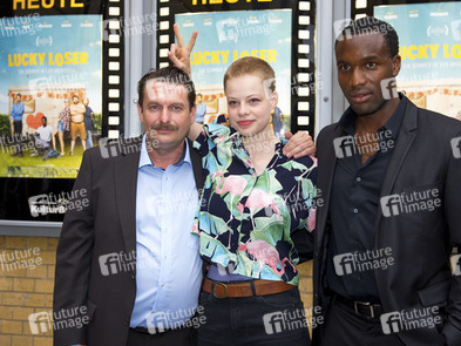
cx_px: 262
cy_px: 174
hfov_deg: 42.8
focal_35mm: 44
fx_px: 586
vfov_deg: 32.9
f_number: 4.5
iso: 800
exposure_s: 1/160
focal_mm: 40
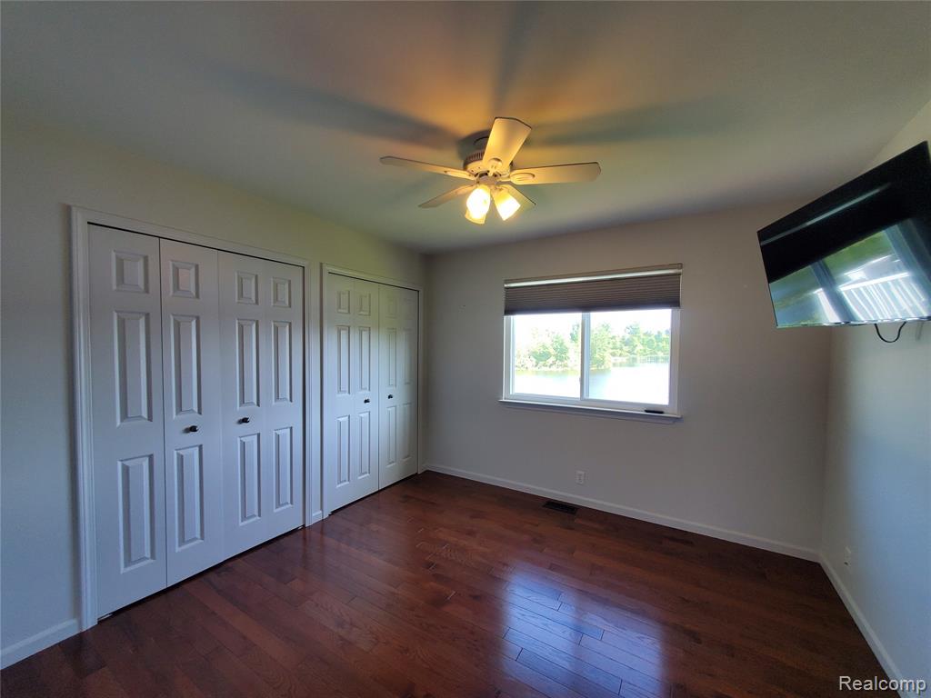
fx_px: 350
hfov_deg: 106.2
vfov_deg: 89.9
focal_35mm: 13
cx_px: 466
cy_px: 349
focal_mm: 1.8
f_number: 2.2
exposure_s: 1/60
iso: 100
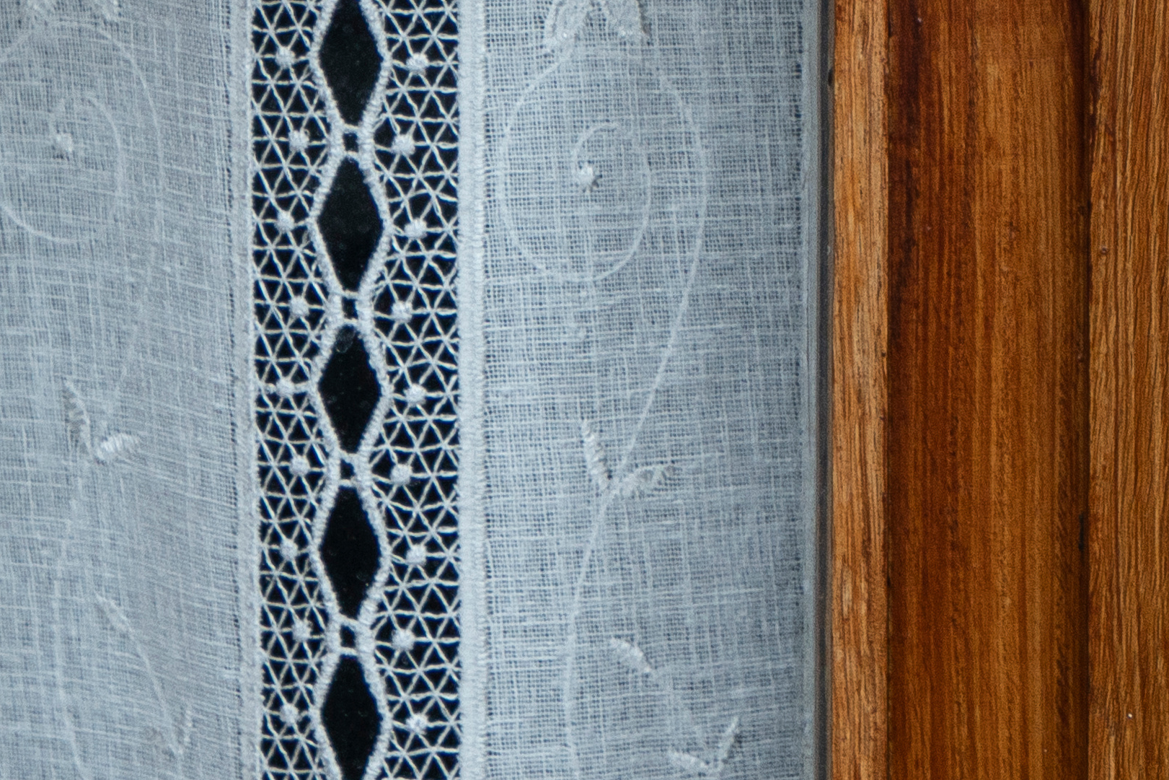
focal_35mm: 169
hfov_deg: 12.1
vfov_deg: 7.8
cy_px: -647
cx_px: 1018
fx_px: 5488
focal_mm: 35
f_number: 6.3
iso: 200
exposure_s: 1/40
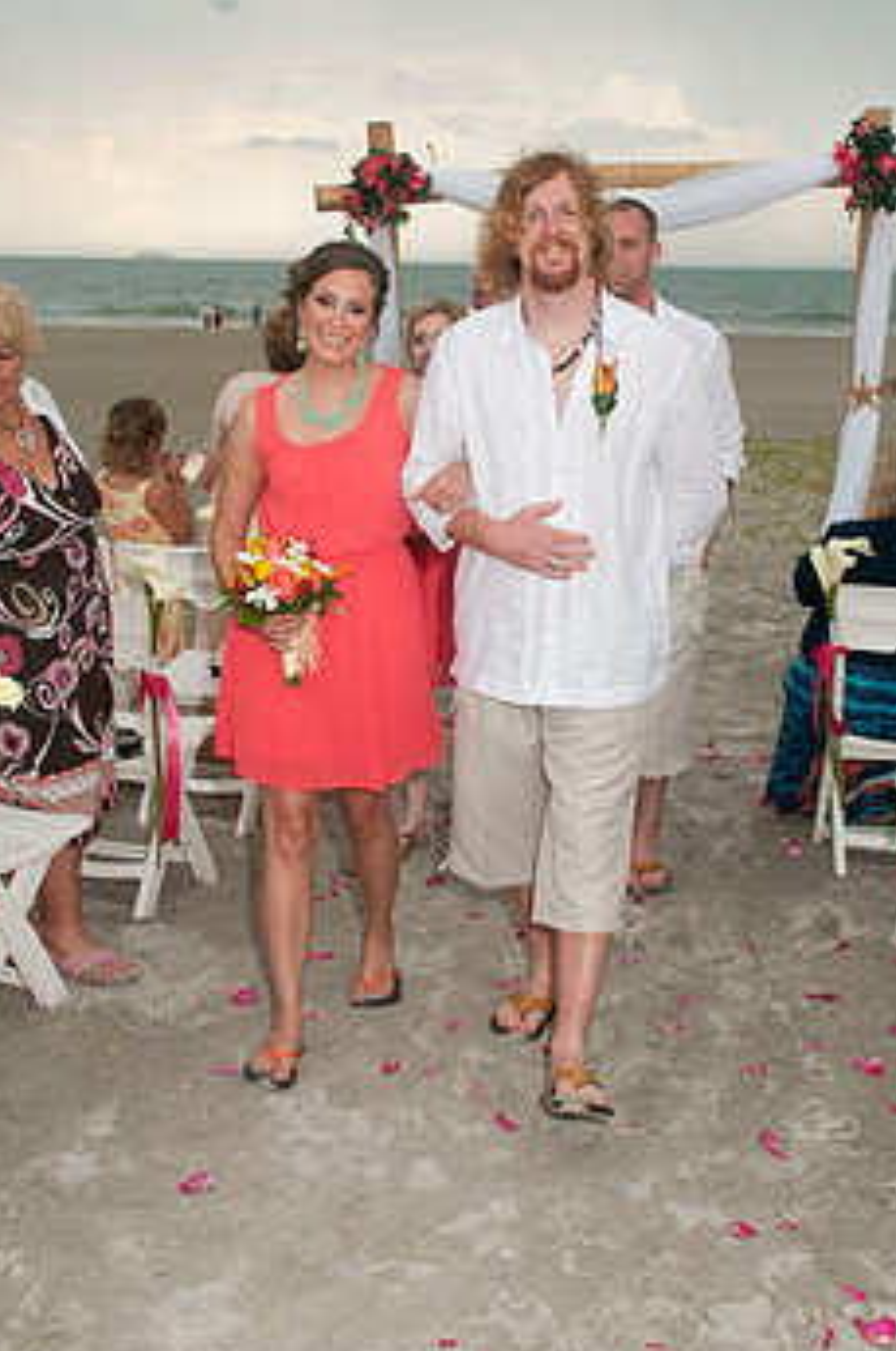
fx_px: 1760
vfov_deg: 41.9
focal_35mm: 47
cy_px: 623
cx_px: 511
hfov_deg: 28.5
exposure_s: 1/160
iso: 400
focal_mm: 24
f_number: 5.6
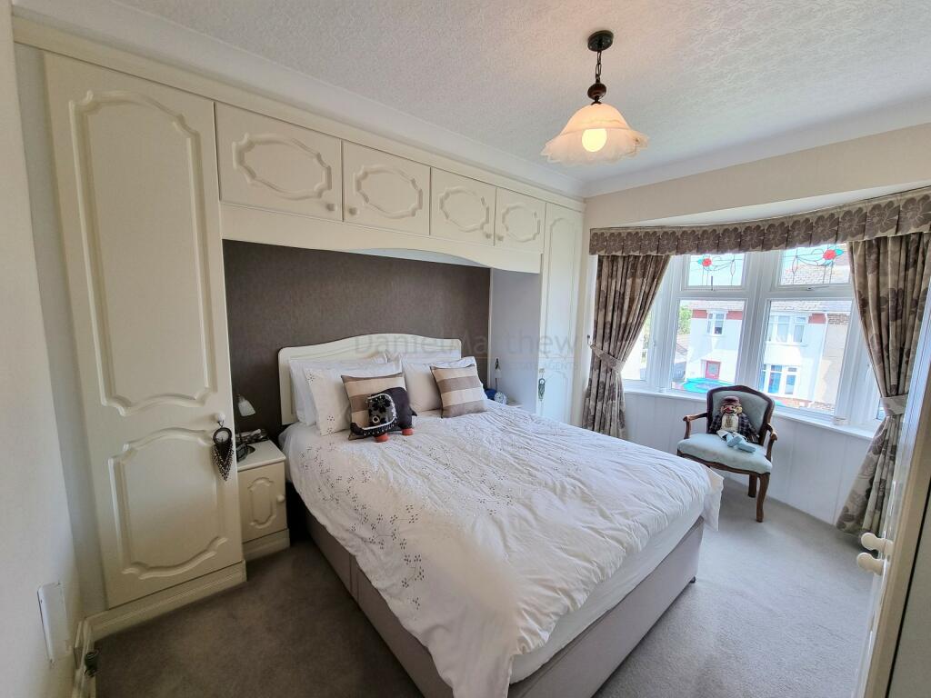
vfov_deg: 89.9
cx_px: 466
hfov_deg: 106.2
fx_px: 350
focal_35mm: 13
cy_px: 349
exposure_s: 1/101
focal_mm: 2.2
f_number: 2.2
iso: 50
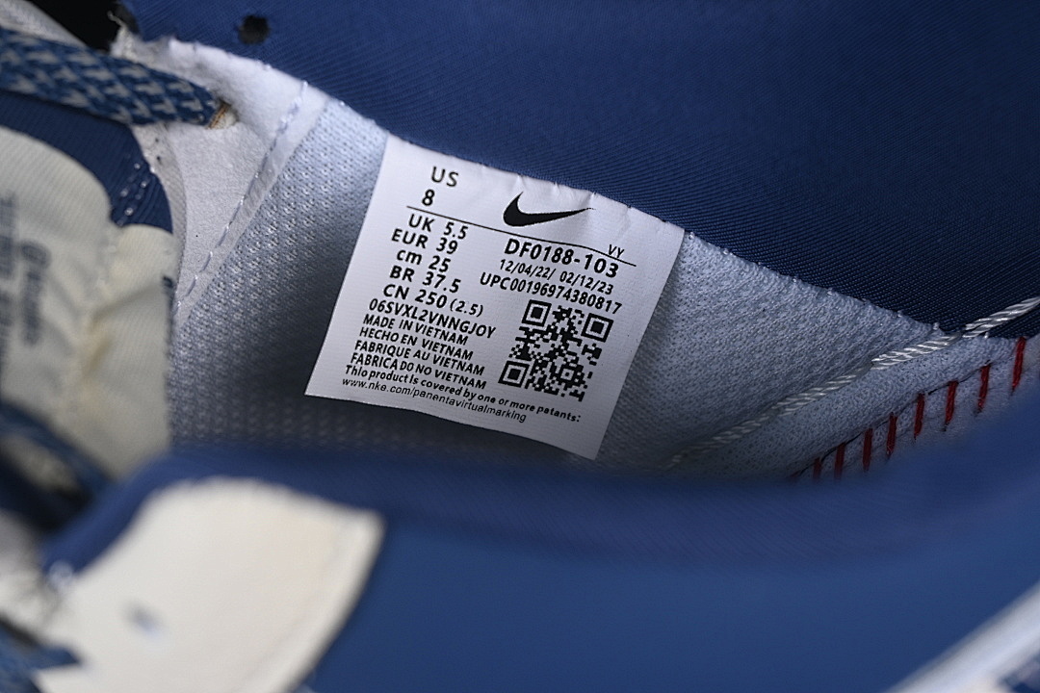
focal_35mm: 75
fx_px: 2166
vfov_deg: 18.2
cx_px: 520
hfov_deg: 27.0
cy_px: 346
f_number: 7.1
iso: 160
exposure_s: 1/60
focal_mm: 50
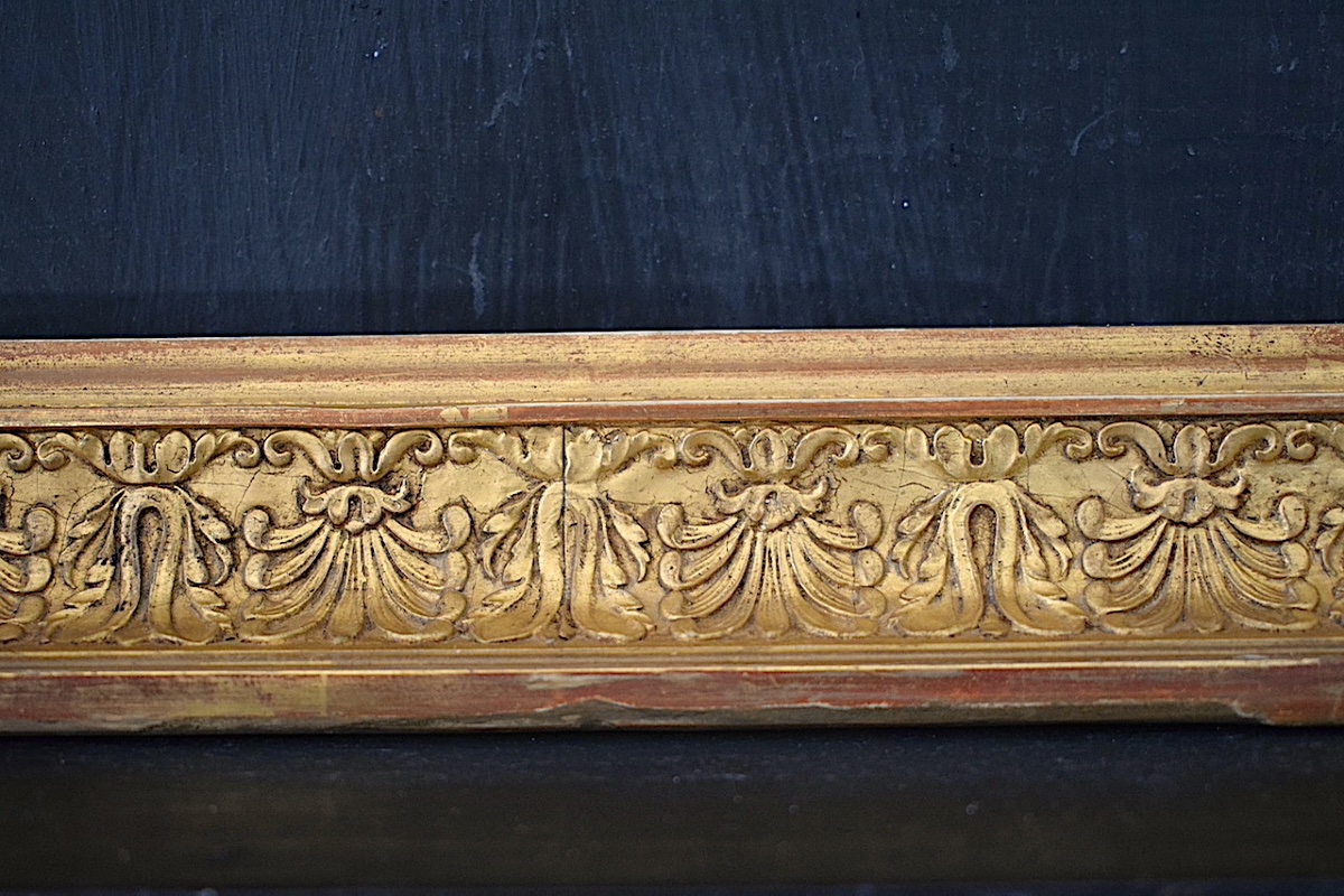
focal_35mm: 51
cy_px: 448
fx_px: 1904
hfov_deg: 38.9
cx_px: 672
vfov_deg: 26.5
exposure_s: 1/100
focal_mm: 34
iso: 3200
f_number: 4.5
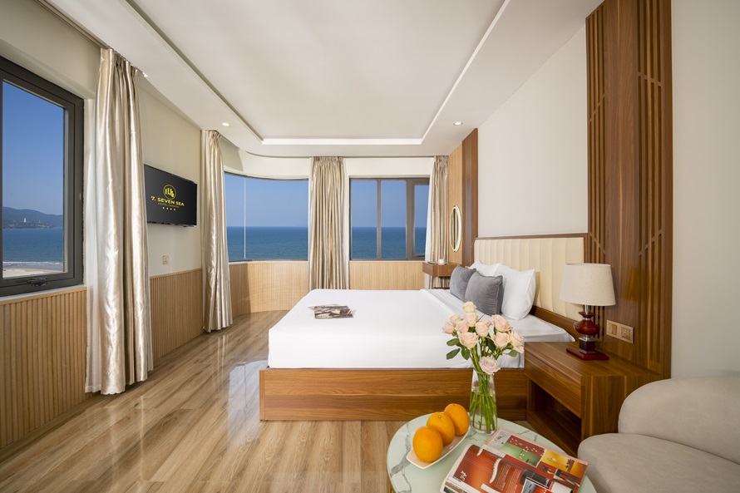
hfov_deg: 104.3
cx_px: 370
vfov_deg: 81.2
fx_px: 288
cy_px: 246
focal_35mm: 14
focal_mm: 14
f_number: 10
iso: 500
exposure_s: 1/100
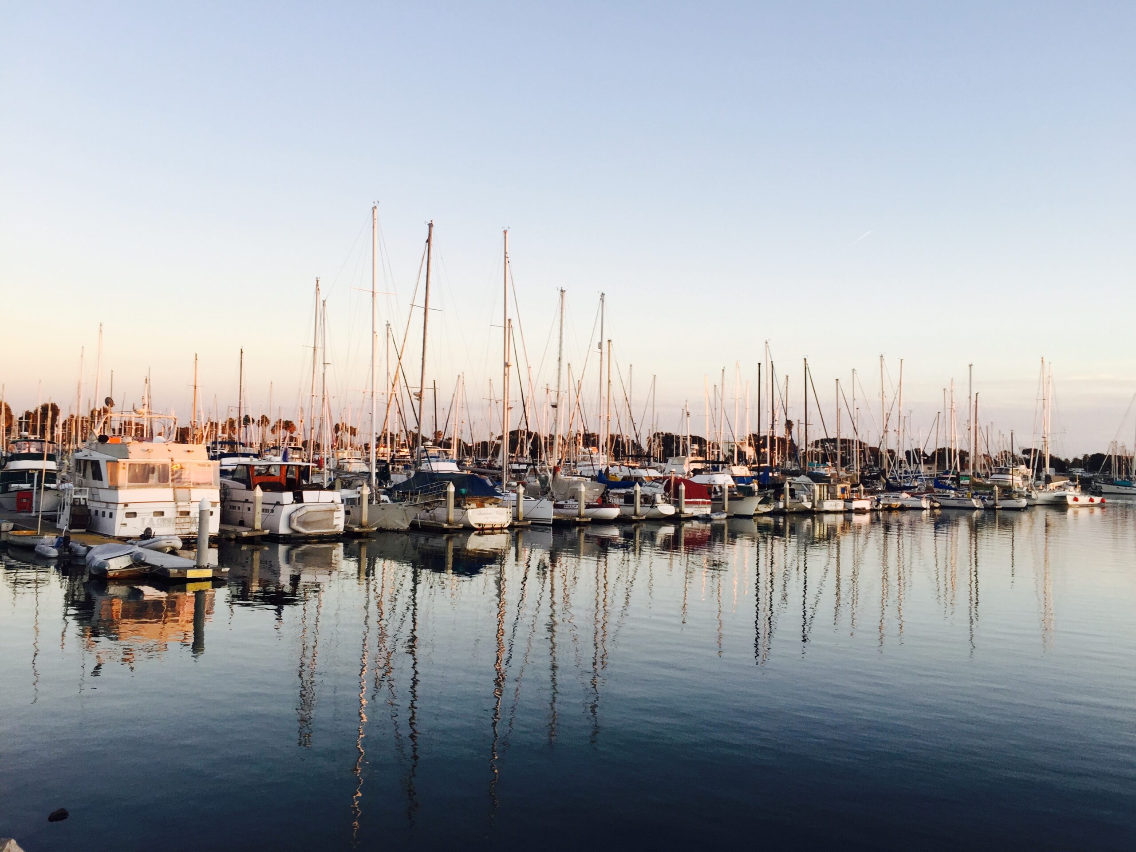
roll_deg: -1.0
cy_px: 426
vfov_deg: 48.2
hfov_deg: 61.7
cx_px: 568
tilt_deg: +3.9
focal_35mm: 29
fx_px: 952
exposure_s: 1/120
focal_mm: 4.15
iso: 32
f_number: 2.2
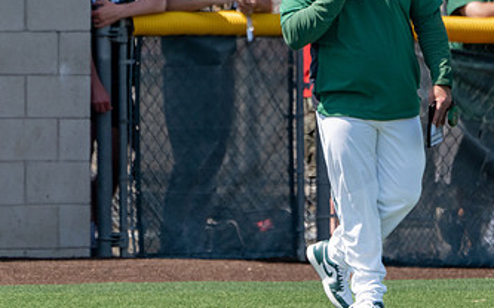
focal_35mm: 1098
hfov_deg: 1.9
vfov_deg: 1.2
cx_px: 388
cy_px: 64
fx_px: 14780
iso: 640
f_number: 8
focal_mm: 501
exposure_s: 1/2000
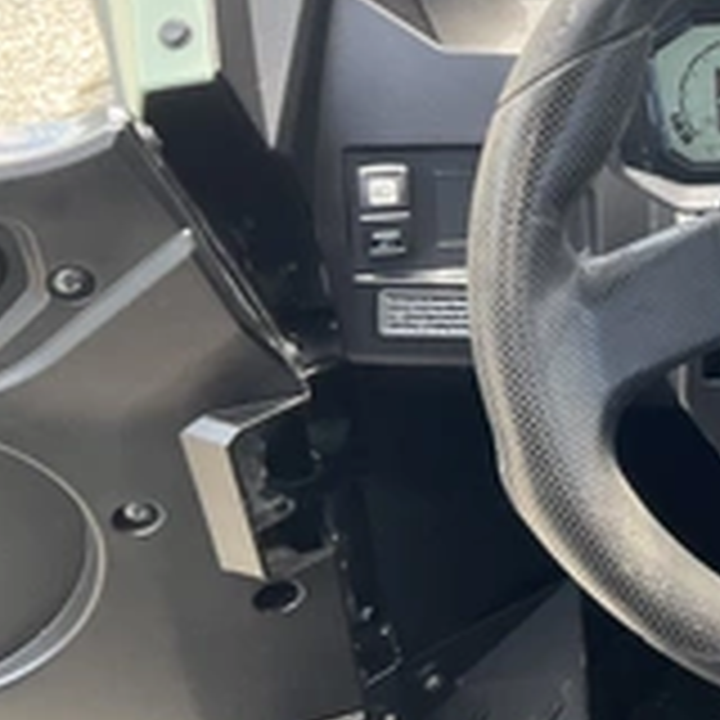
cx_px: 891
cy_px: 194
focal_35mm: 64
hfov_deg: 24.1
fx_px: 1506
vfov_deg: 26.6
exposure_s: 1/122
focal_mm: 3
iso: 64
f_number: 1.8
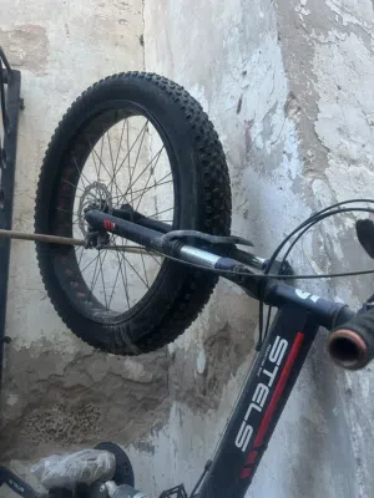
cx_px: 187
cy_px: 249
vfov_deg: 71.6
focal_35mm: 24
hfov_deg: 56.8
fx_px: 346
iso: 1000
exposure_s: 1/50
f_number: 1.78
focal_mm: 6.86
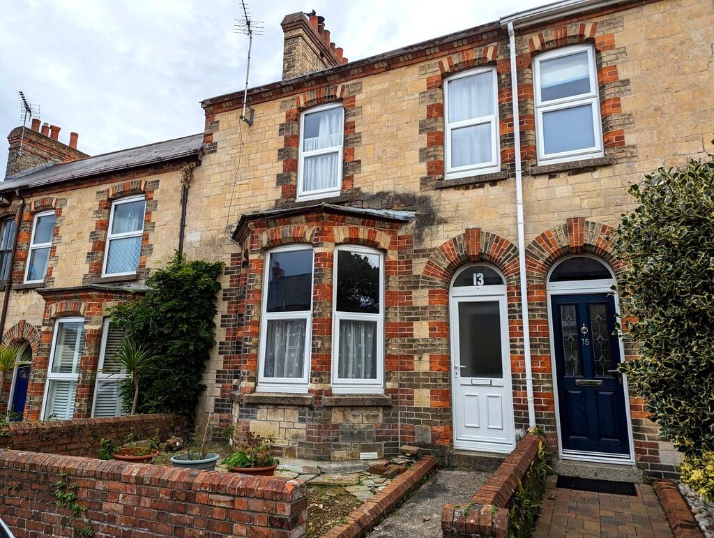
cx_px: 357
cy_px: 269
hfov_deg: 71.5
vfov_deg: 56.9
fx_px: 496
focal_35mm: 24
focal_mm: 6.81
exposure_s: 1/1217
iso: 44
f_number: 1.85
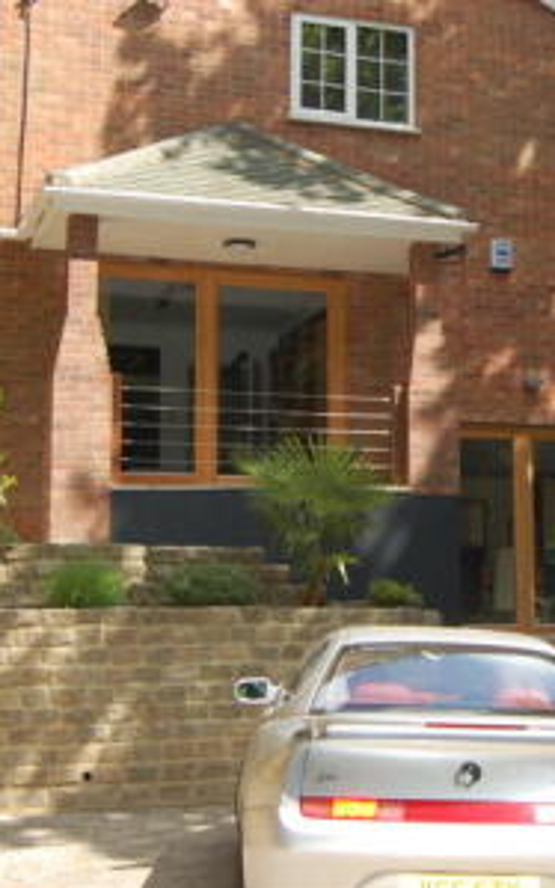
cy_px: 362
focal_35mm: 67
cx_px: 588
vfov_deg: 30.6
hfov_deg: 18.8
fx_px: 1621
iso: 360
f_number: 5.6
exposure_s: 1/500
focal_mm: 20
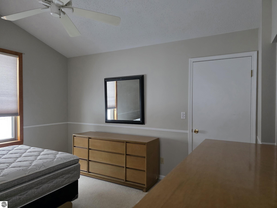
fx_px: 184
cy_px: 104
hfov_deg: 73.9
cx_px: 138
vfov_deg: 58.9
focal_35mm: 23
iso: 640
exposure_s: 1/120
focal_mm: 6.3
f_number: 1.7
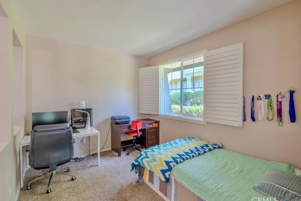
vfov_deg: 70.4
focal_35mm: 17
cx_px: 148
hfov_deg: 93.3
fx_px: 142
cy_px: 98
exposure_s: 1/160
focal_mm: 16
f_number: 8
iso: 800
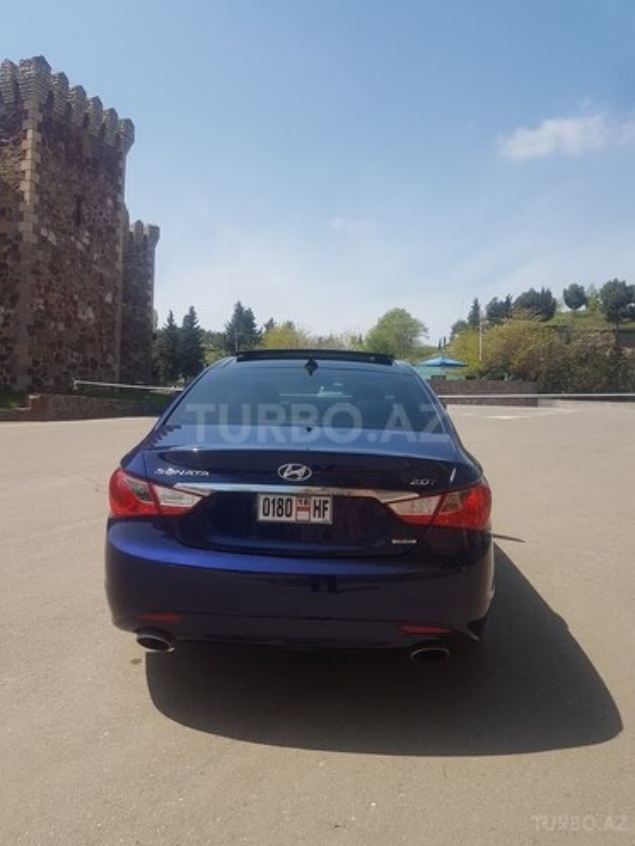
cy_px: 423
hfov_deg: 53.1
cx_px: 318
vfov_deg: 67.3
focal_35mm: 26
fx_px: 636
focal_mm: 4.2
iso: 40
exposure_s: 1/1944
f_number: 1.7
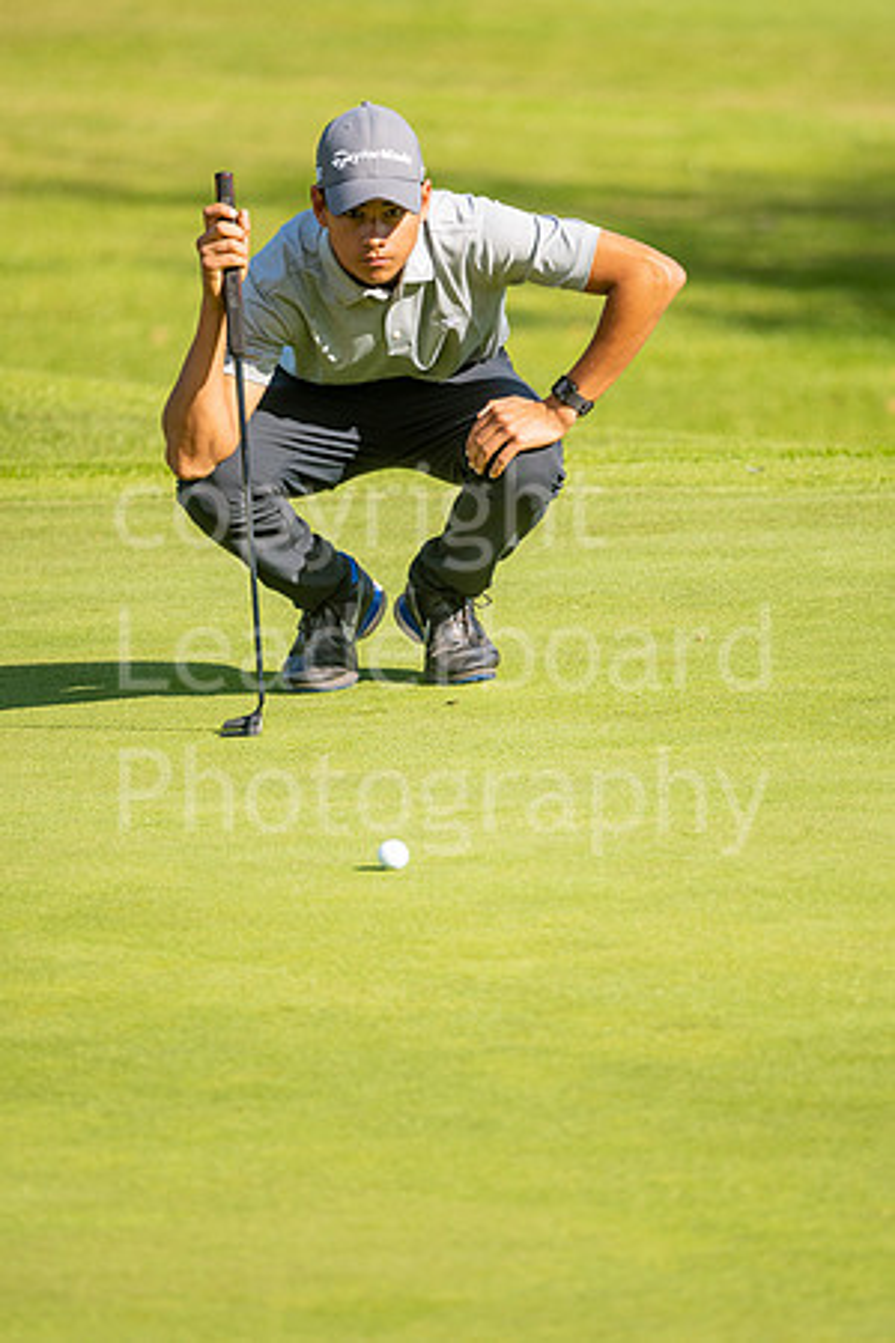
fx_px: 16780
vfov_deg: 4.6
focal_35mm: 450
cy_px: 672
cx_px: 448
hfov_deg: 3.1
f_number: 4
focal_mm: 300
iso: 200
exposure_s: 1/1250
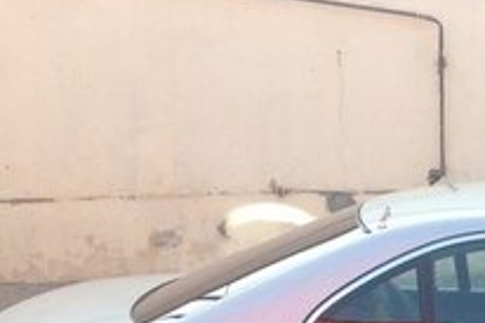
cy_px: 407
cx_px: 662
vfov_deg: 12.1
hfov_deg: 17.3
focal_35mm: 110
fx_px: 1481
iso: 50
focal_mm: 4.12
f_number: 2.4
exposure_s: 1/242
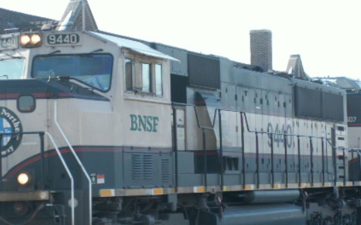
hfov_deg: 15.5
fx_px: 1328
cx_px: 179
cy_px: 160
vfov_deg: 9.7
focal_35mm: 135
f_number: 3.5
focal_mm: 14.05
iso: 50
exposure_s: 1/200
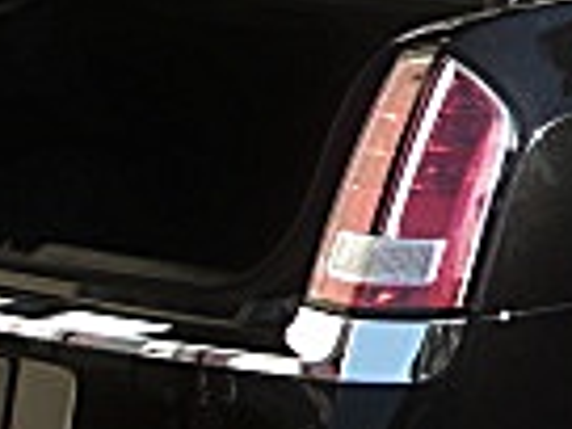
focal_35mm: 169
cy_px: 122
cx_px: 900
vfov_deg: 8.8
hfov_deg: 11.2
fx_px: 2793
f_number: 2.8
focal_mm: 6.3
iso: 50
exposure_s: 1/250
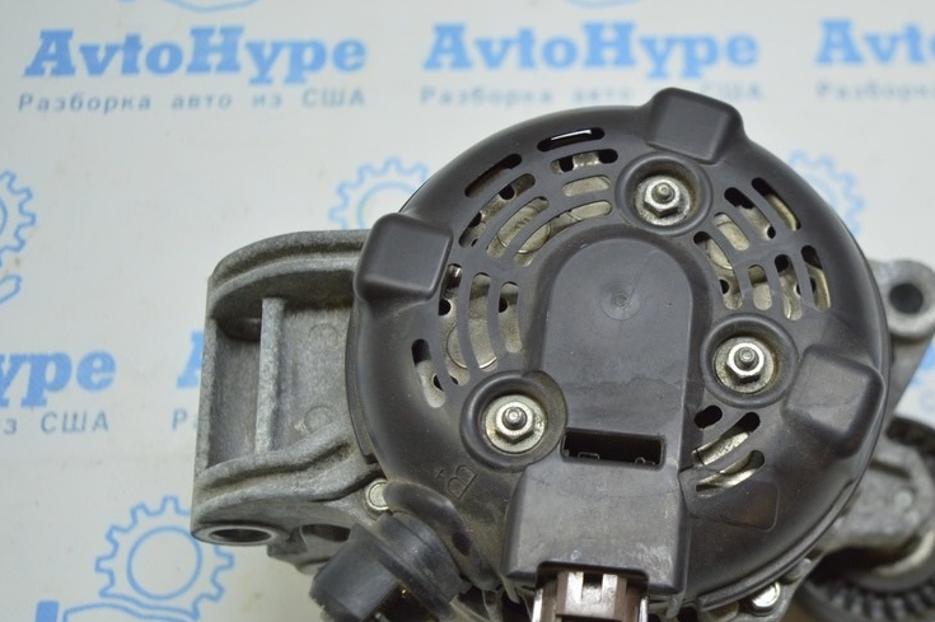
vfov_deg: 29.1
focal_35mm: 46
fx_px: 1194
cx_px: 603
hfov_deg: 42.3
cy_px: 377
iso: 400
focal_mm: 22
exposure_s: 1/60
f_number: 3.8
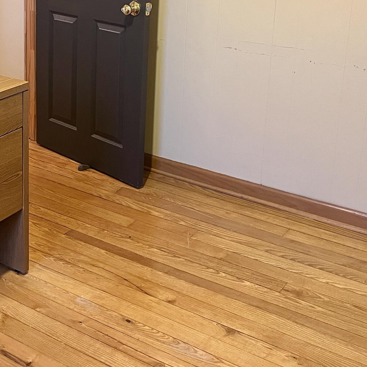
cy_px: 61
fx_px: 684
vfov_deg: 29.2
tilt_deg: -14.2
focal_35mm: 57
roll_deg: +0.2
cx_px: 35
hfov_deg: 28.8
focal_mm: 5.1
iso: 320
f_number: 1.6
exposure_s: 1/60
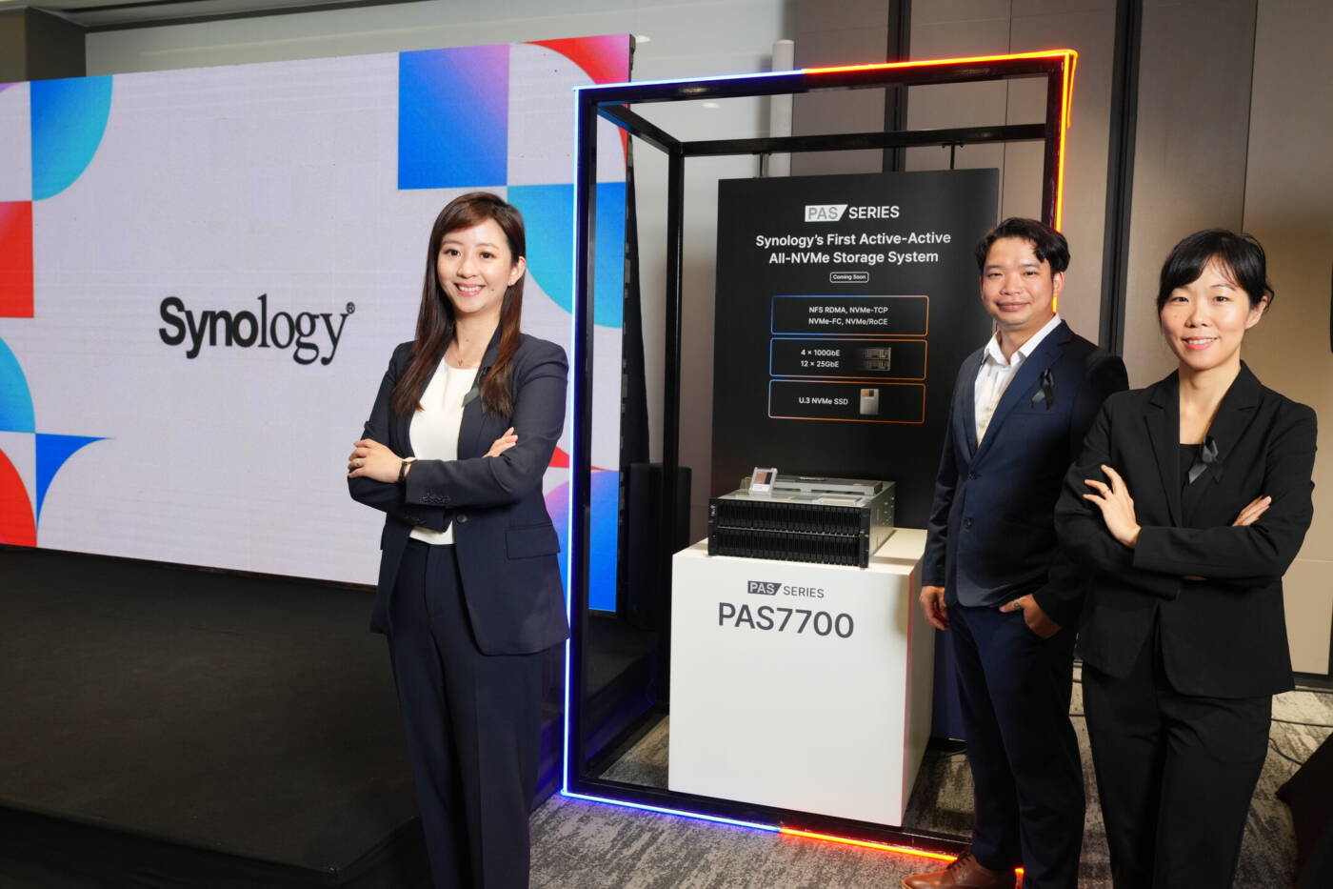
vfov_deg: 45.0
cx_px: 666
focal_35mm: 29
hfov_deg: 63.7
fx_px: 1074
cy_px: 444
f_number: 6.3
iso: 1000
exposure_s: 1/50
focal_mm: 29
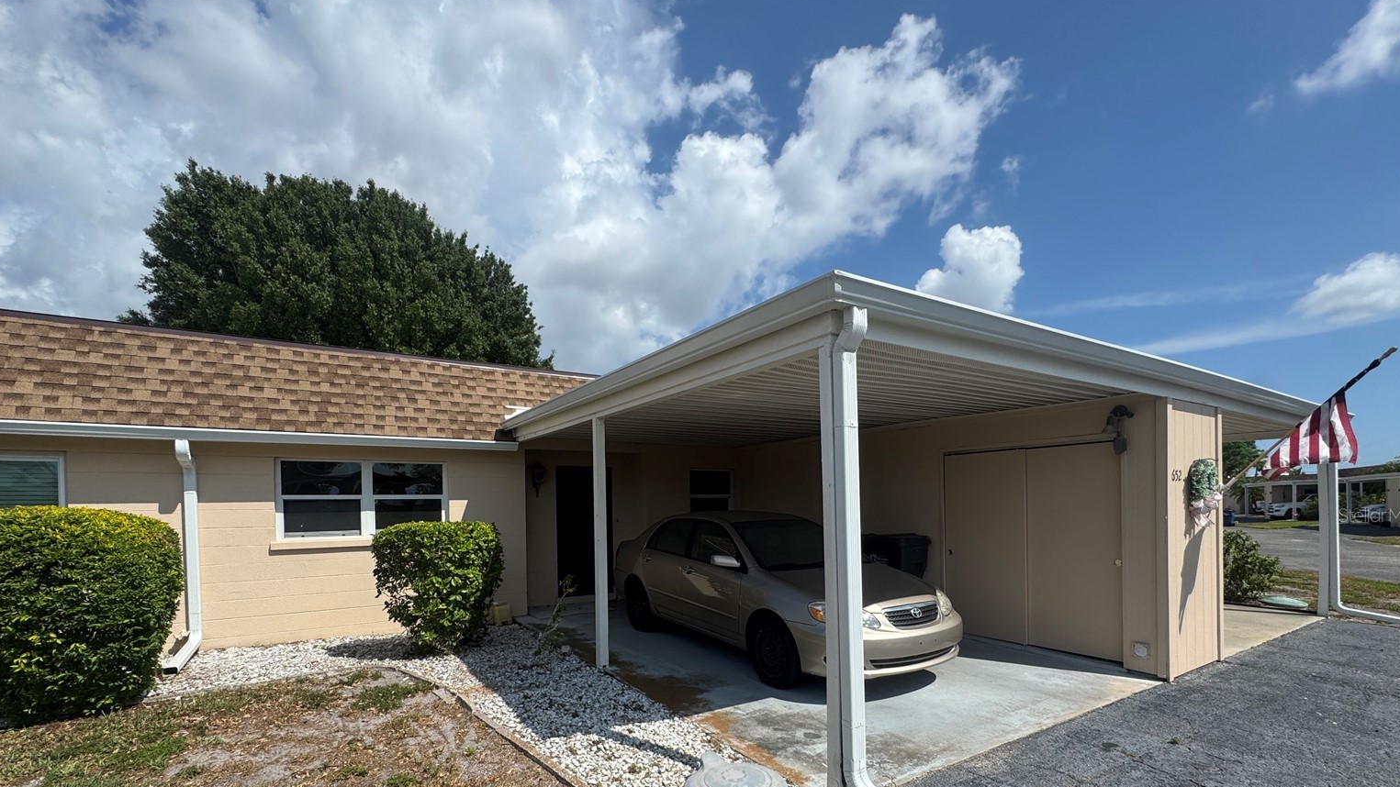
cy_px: 515
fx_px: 594
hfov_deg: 99.4
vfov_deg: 65.6
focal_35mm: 16
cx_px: 690
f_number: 2.2
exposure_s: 1/2028
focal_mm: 2.22
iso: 50
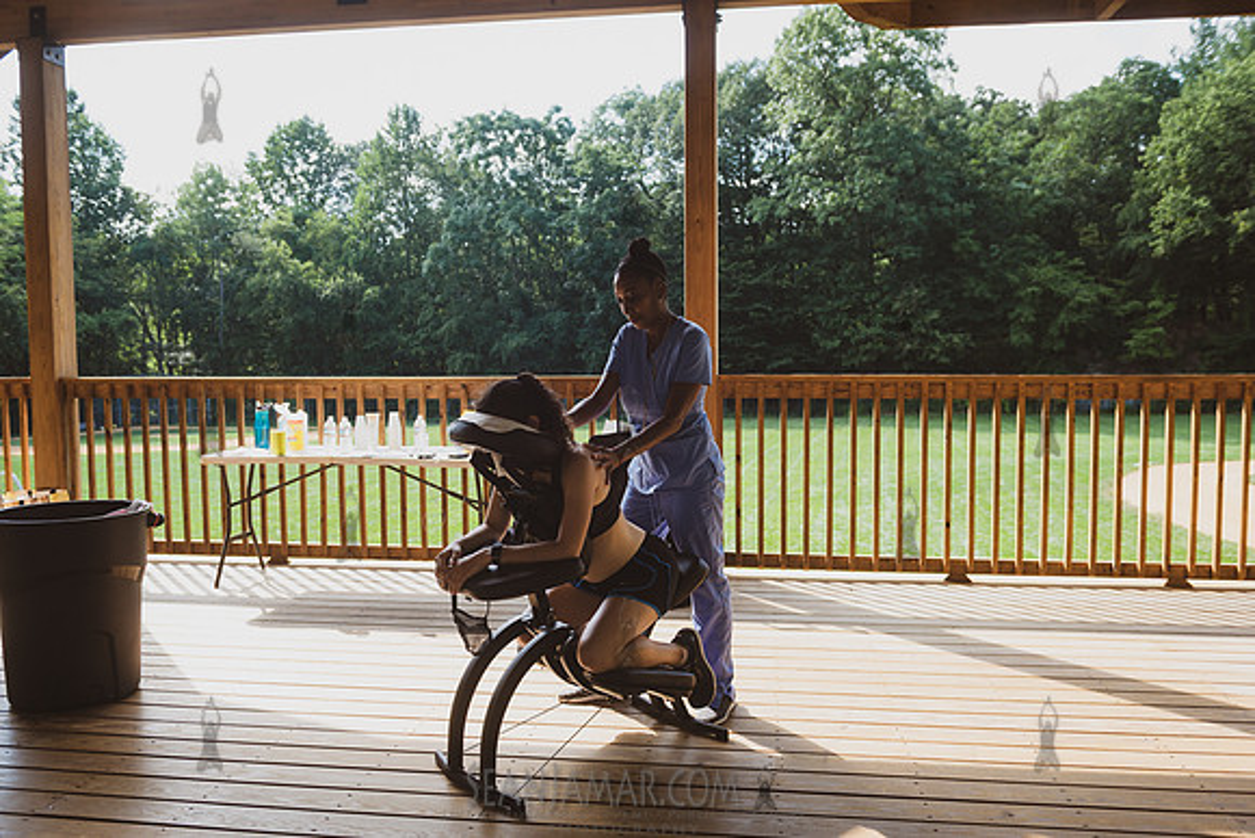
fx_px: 1011
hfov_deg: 63.6
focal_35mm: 29
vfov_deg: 45.0
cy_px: 419
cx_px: 628
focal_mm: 29
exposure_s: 1/250
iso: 125
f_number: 4.5
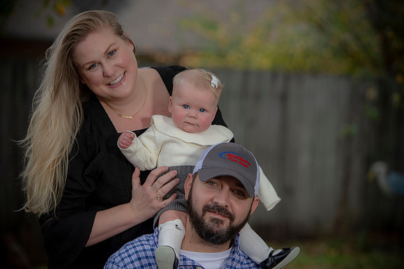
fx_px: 1402
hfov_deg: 16.4
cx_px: 202
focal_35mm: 125
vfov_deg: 11.0
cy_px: 134
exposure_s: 1/200
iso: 160
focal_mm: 125
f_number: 3.5
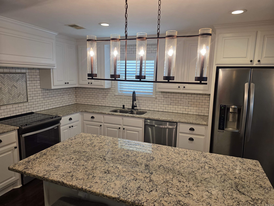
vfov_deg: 58.9
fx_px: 182
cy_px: 103
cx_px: 137
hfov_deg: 73.9
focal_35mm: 23
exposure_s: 1/120
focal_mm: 6.3
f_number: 1.7
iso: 125
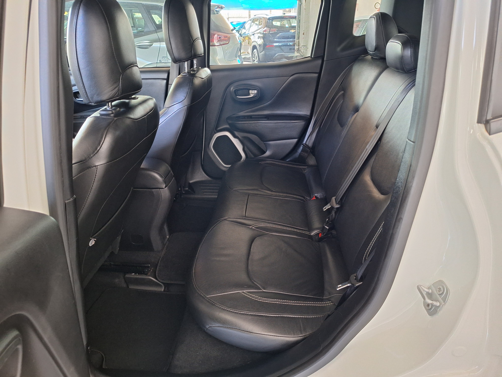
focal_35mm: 23
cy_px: 188
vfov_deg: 58.9
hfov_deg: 73.9
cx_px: 251
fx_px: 334
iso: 400
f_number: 1.8
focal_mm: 5.54
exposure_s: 1/20
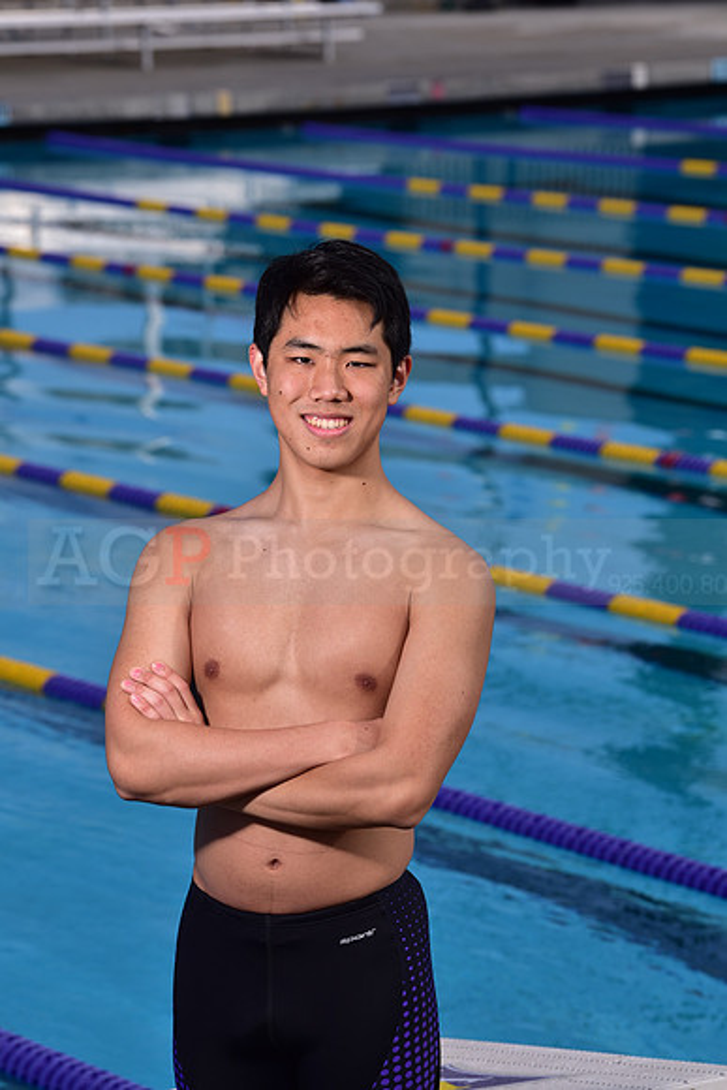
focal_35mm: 145
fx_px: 4389
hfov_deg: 9.5
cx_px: 364
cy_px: 545
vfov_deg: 14.2
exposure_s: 1/250
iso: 80
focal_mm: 145
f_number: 8
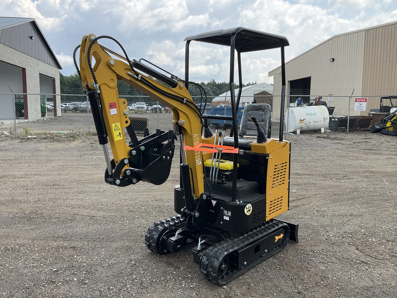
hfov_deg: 61.7
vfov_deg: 48.2
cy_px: 149
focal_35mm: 29
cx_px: 198
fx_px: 333
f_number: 1.8
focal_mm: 3
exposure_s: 1/620
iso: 25
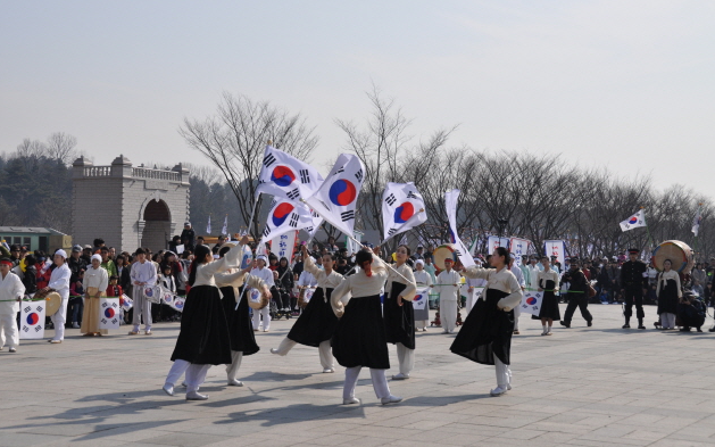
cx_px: 354
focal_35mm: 59
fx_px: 1150
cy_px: 231
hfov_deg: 34.5
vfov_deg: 22.0
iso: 200
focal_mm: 38
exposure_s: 1/1000
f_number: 6.3
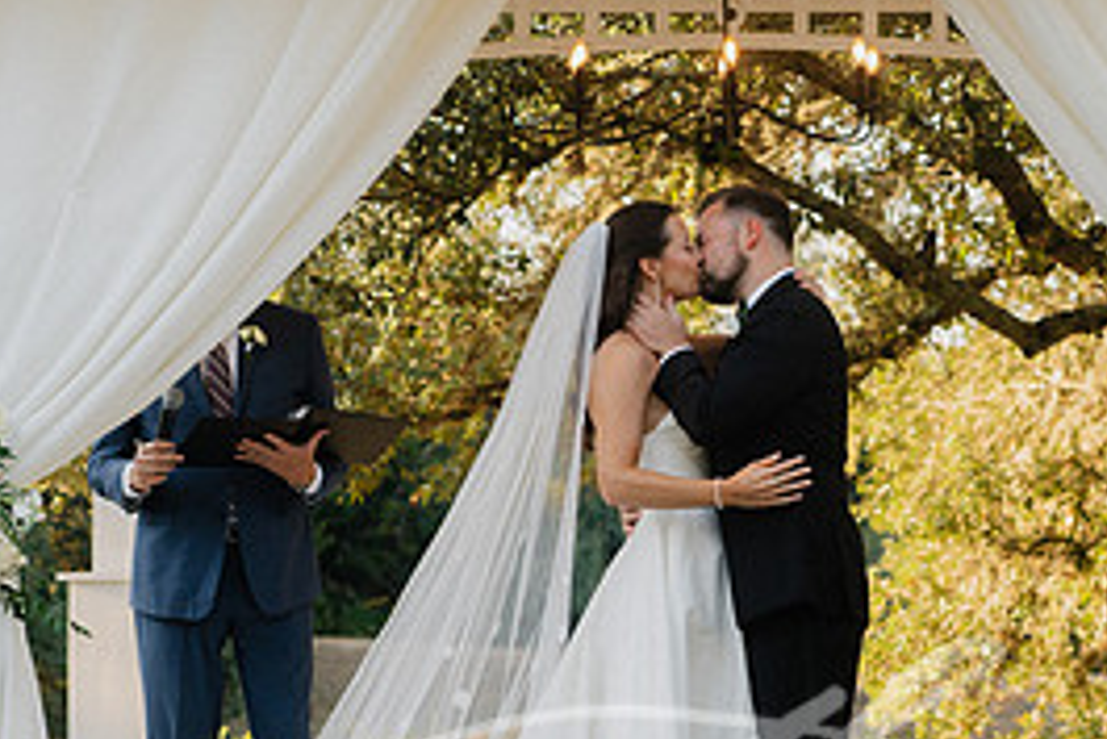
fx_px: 5261
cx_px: 764
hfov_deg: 12.0
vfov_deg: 8.0
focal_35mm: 171
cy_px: 399
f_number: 4
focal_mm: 78
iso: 400
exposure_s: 1/500
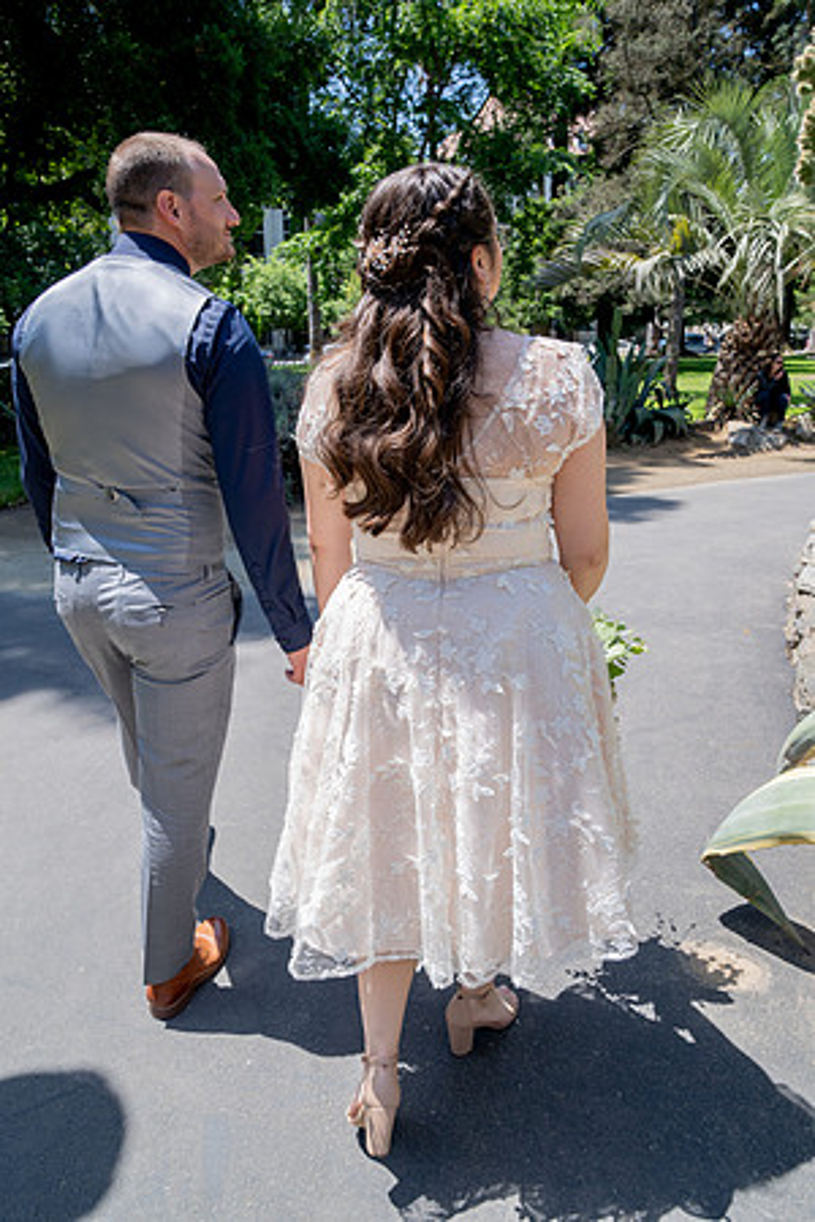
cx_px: 408
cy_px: 611
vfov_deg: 73.7
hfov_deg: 53.1
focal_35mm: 24
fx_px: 815
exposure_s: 1/320
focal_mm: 24
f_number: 9
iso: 250
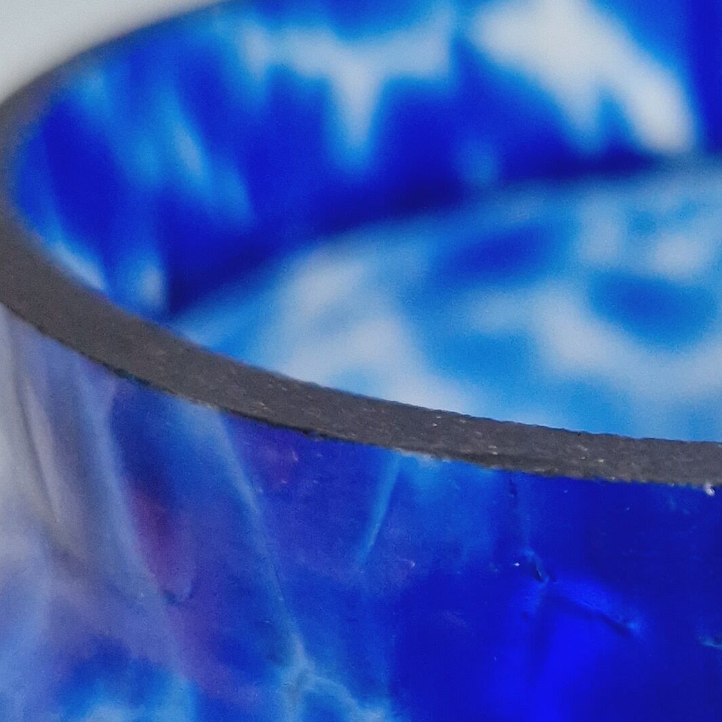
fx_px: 1793
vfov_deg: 22.6
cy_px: 499
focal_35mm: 76
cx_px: 862
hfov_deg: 21.2
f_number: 1.8
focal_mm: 5.4
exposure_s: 1/100
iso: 640
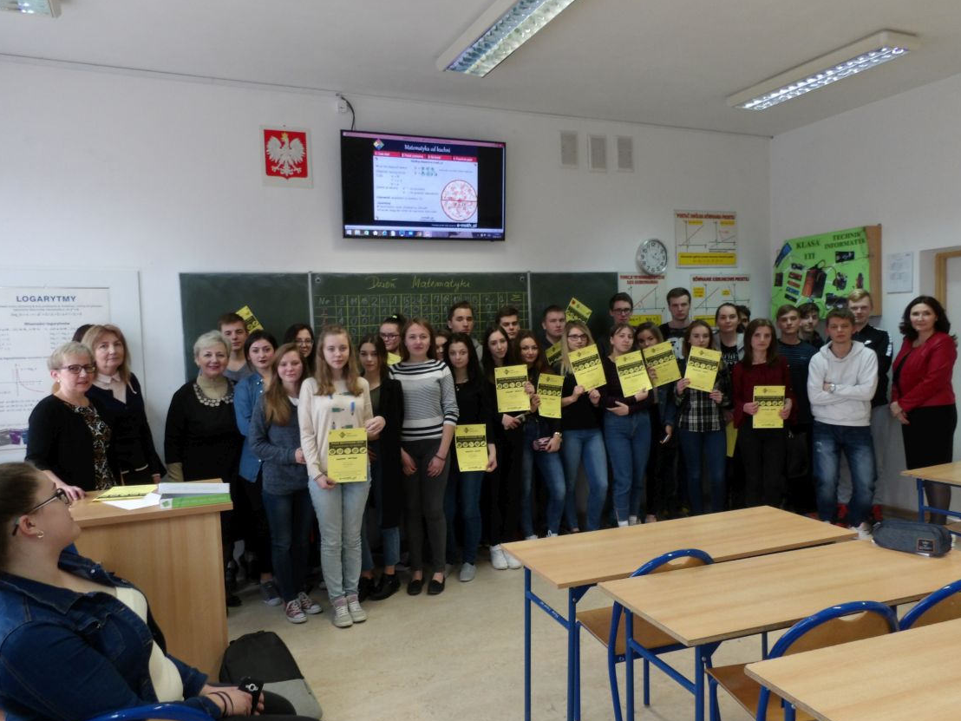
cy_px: 386
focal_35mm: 26
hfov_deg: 67.3
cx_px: 474
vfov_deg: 53.0
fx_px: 722
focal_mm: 4.3
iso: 200
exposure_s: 1/15
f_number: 4.1
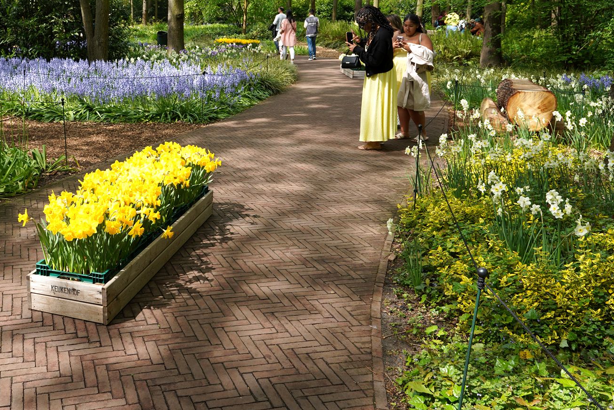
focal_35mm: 37
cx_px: 161
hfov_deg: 50.0
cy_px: 112
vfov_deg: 35.3
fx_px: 631
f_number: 7.1
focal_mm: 24
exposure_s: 1/100
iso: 100
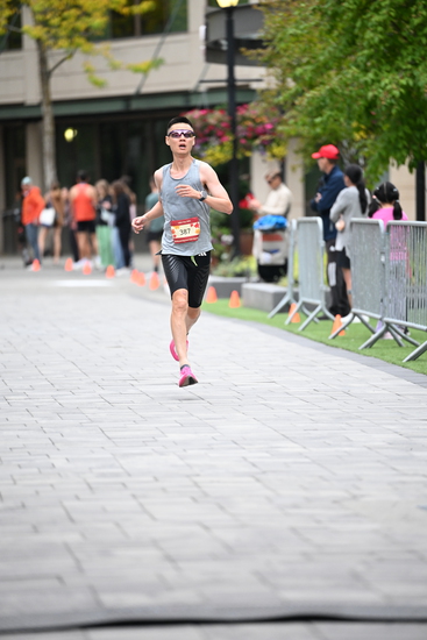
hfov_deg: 6.9
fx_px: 3556
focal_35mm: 200
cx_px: 214
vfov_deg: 10.3
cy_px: 320
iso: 1600
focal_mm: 200
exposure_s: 1/800
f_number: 2.8
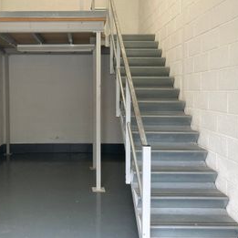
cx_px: 81
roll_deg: +0.3
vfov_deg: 43.8
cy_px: 107
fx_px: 296
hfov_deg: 43.3
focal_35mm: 38
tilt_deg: -2.5
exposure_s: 1/60
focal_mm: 3.99
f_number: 1.8
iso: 80
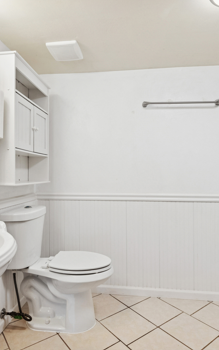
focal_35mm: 23
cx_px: 101
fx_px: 220
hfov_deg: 52.9
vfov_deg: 77.2
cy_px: 175
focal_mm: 10
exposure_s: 1/20
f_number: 8
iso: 250
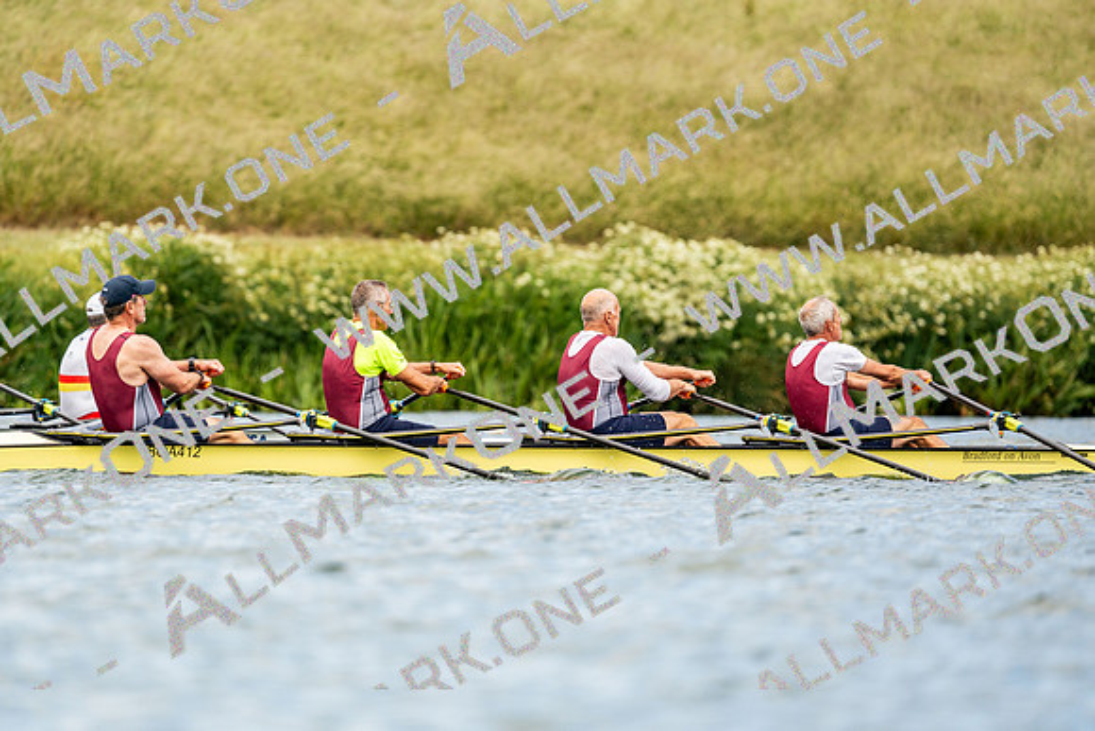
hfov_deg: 4.3
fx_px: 14633
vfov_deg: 2.9
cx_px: 548
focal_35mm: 481
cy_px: 366
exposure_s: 1/2000
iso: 400
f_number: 6.3
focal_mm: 481
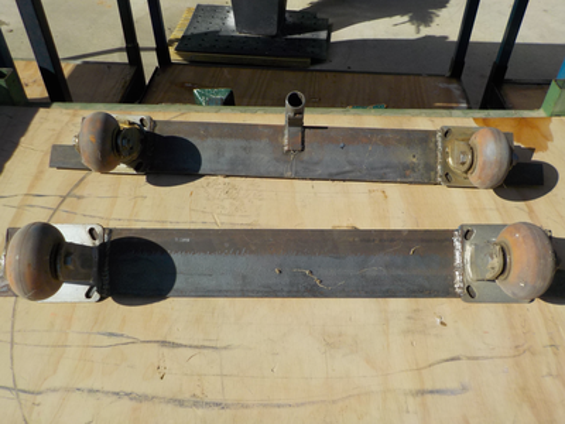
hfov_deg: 60.0
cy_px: 212
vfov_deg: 46.8
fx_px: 490
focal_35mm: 30
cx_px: 282
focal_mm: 4.1
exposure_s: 1/640
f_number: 6.6
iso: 125
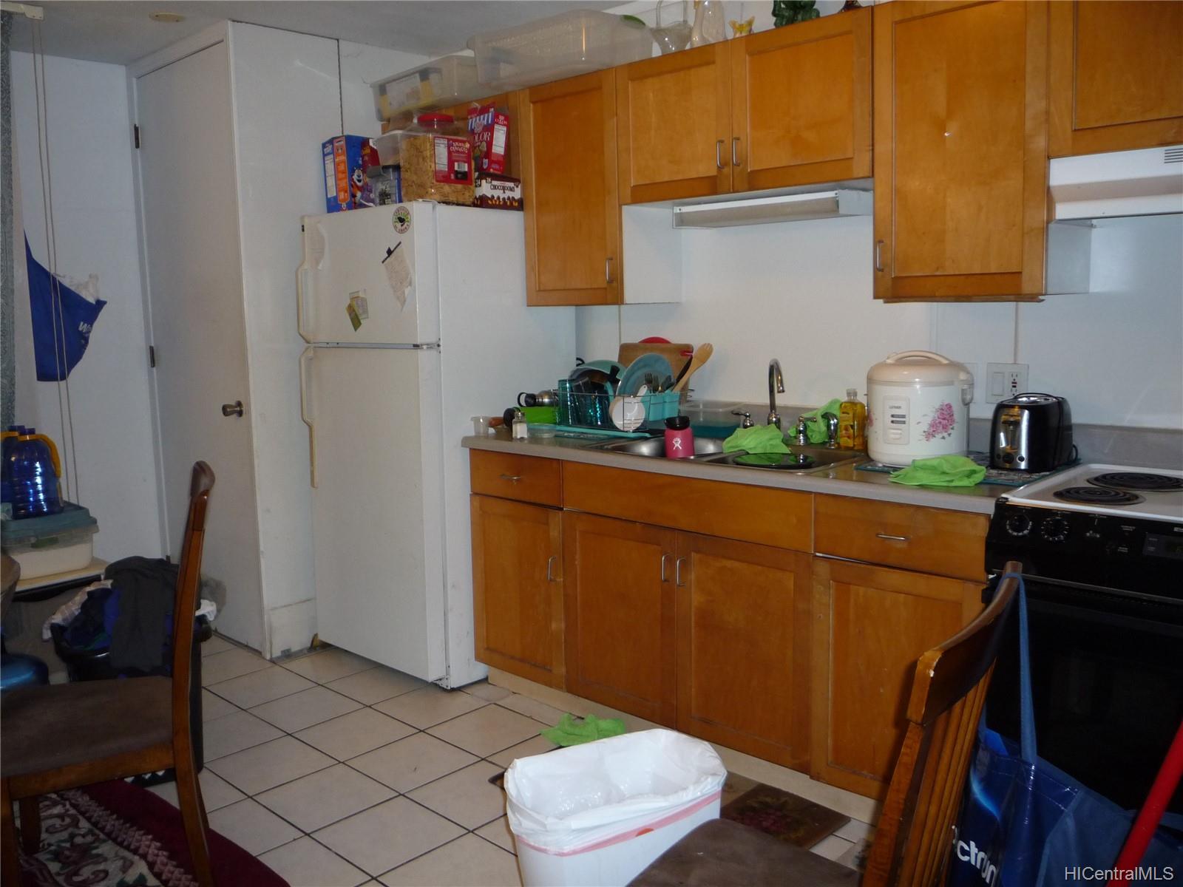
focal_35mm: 30
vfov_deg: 46.8
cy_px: 444
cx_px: 592
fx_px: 1025
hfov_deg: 60.0
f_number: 3.3
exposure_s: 1/30
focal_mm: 5.2
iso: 200
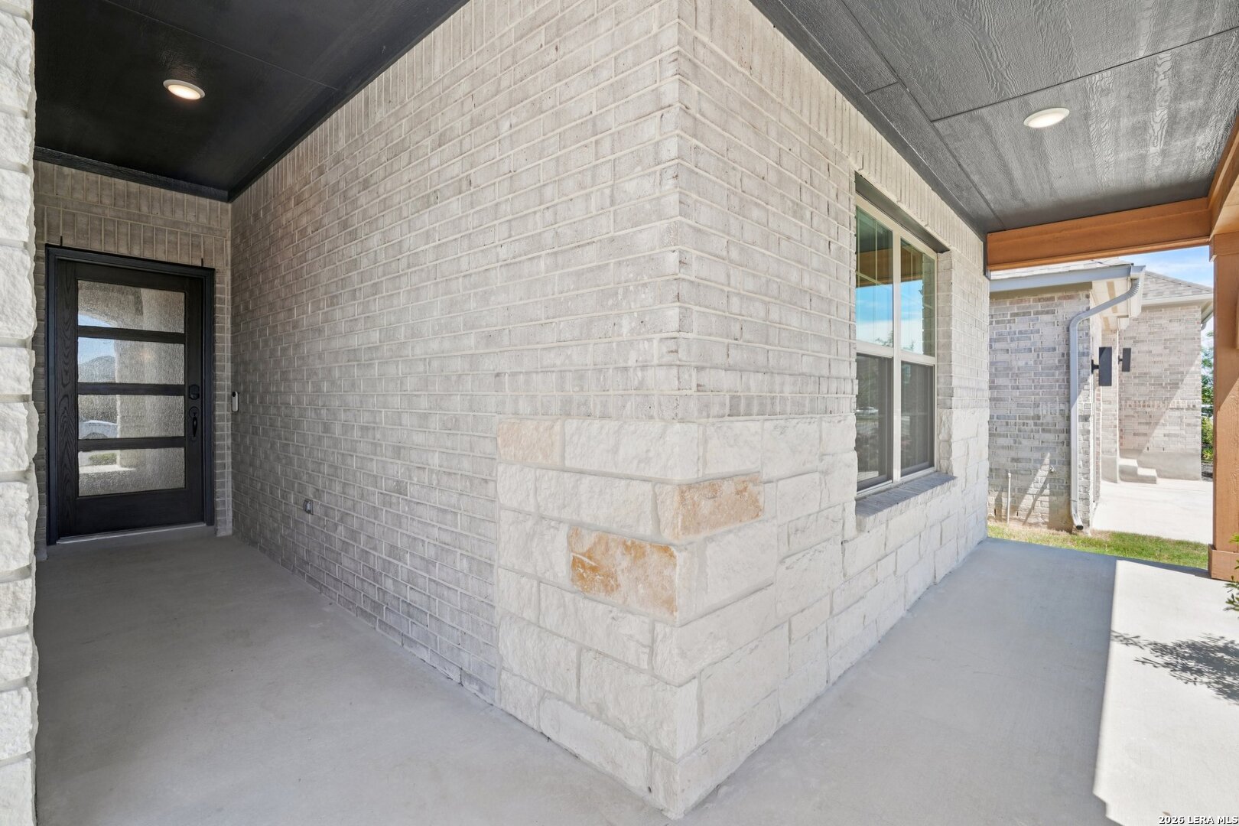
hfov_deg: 96.7
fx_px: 551
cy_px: 413
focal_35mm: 16
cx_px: 620
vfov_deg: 73.7
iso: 200
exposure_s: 1/250
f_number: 8
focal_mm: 16
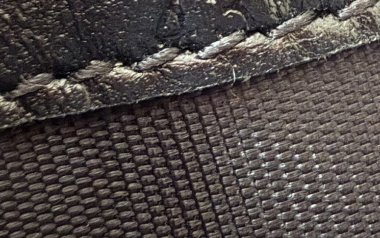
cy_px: -76
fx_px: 870
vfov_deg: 14.8
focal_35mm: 84
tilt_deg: -56.7
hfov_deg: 22.7
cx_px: 453
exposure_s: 1/12
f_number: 2.2
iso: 500
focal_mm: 2.22
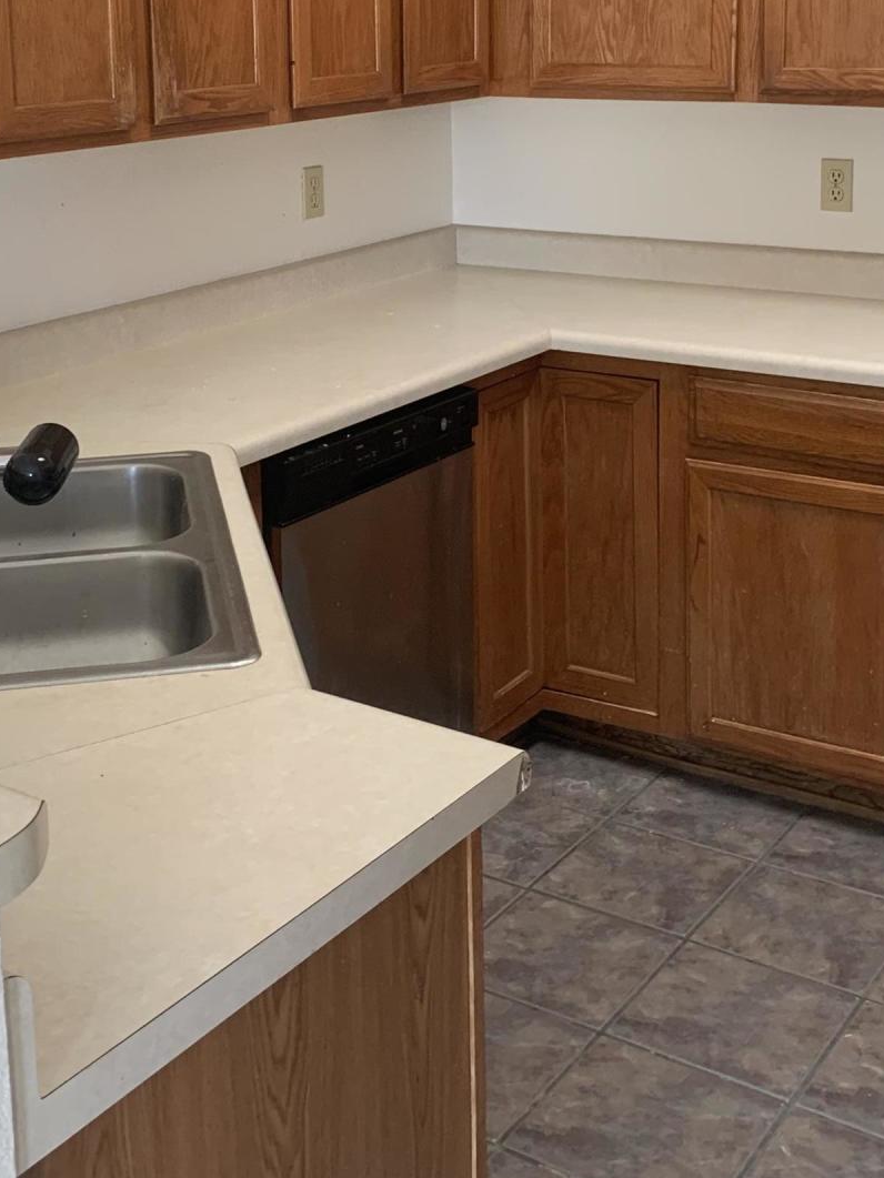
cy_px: 272
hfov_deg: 29.7
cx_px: 399
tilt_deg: -9.3
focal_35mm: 49
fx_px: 1668
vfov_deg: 37.8
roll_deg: +1.5
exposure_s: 1/76
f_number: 1.8
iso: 100
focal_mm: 4.25
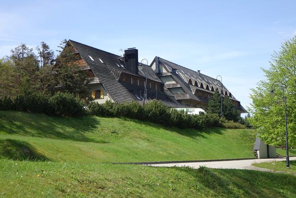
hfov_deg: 35.1
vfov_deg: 23.8
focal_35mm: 57
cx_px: 148
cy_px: 99
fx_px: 469
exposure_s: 1/640
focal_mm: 21.05
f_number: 4
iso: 100
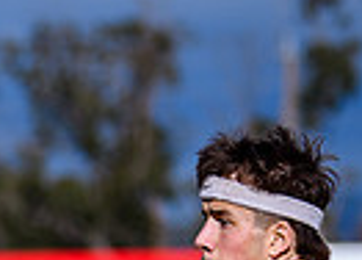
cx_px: -169
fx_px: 9659
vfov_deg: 1.5
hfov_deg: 2.1
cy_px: 568
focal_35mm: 938
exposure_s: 1/2500
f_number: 2.8
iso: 100
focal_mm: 112
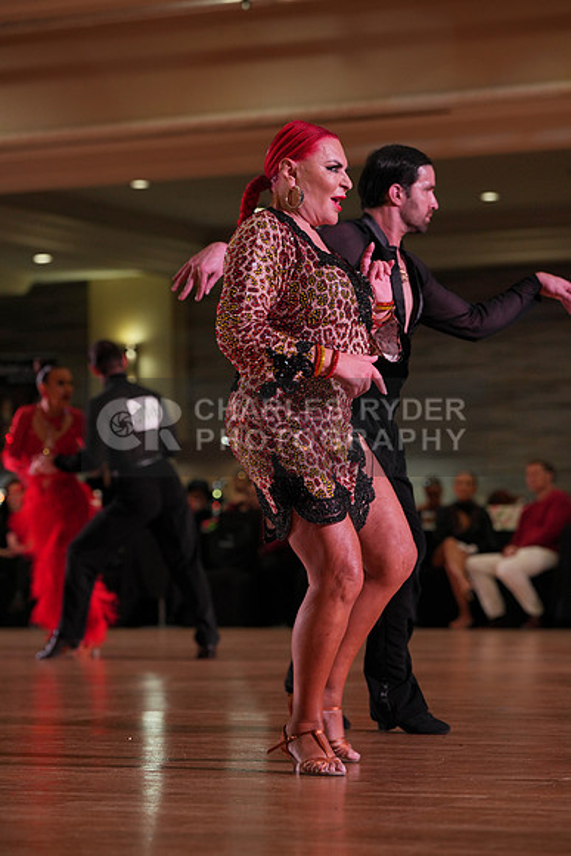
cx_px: 286
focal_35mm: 112
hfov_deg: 12.2
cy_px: 428
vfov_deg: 18.3
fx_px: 2663
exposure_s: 1/400
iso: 800
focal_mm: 112
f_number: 4
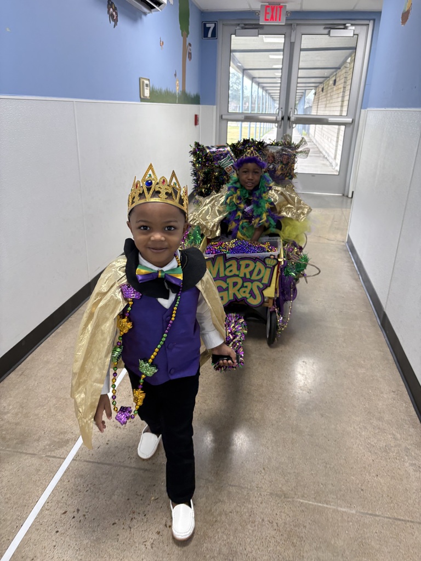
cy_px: 280
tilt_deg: -21.3
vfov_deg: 67.3
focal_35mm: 26
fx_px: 422
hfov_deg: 53.1
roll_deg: -0.7
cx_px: 210
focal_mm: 5.96
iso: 125
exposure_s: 1/120
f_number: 1.6
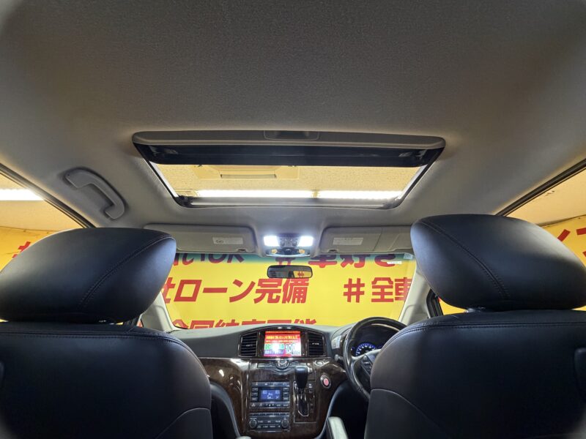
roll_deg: +0.6
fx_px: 237
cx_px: 293
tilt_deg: +22.7
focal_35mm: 14
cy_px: 220
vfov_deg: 85.7
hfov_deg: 102.1
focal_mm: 2.22
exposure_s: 1/50
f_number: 2.2
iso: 500
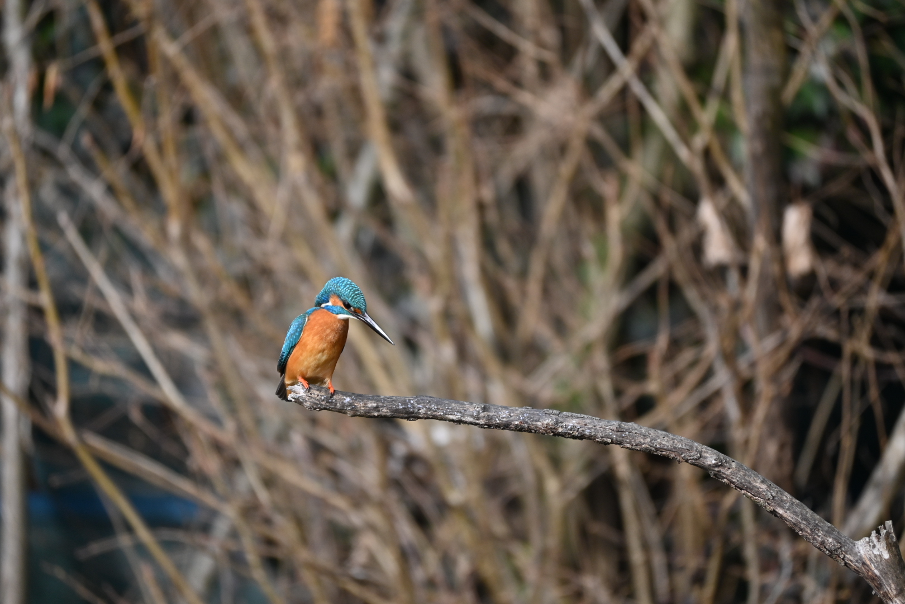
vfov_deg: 3.7
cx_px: 452
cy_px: 302
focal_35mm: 375
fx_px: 9426
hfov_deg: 5.5
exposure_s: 1/640
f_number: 6.3
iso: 250
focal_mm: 250
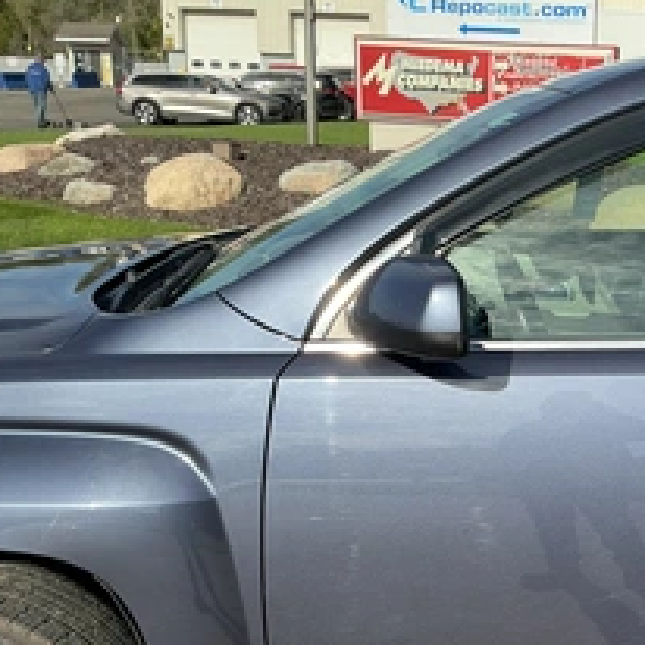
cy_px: 426
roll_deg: -3.6
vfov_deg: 35.0
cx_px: 579
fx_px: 1012
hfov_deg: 33.5
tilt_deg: -19.0
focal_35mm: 48
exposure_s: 1/1730
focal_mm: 3
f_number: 1.8
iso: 25
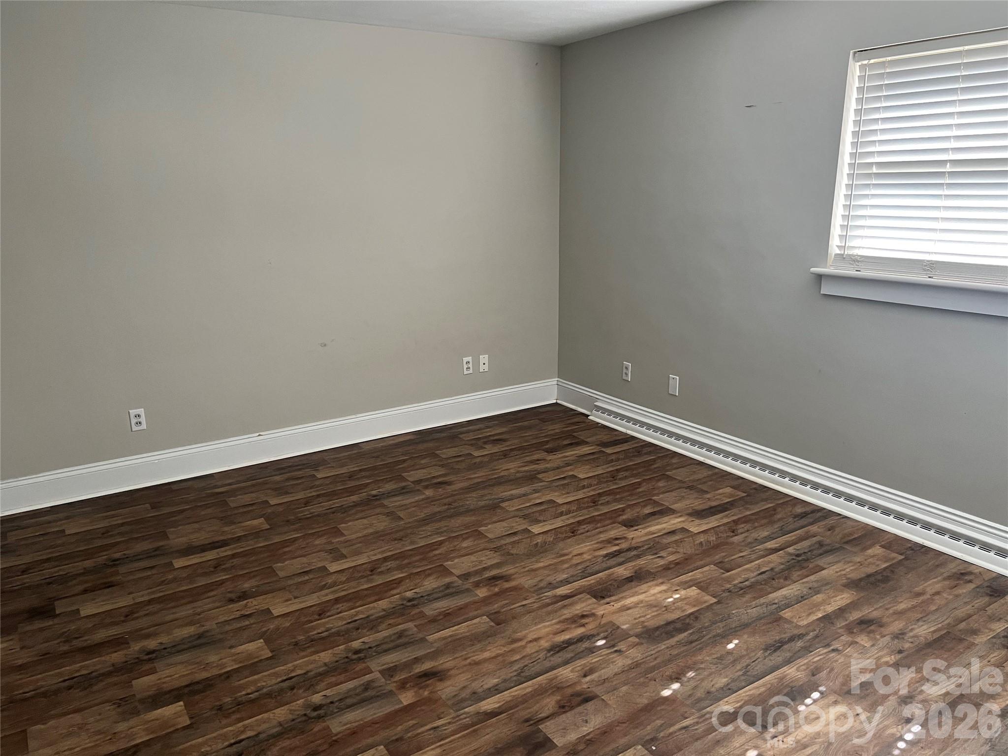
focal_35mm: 26
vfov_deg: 53.1
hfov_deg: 67.3
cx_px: 504
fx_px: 757
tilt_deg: -13.6
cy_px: 378
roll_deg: +0.4
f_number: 1.5
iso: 160
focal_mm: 5.7
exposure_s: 1/60
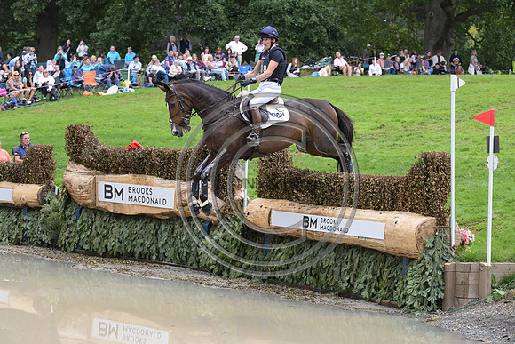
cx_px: 258
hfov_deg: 17.8
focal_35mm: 115
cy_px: 172
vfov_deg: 11.9
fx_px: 1645
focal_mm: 115
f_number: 5.6
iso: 1800
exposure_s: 1/1250
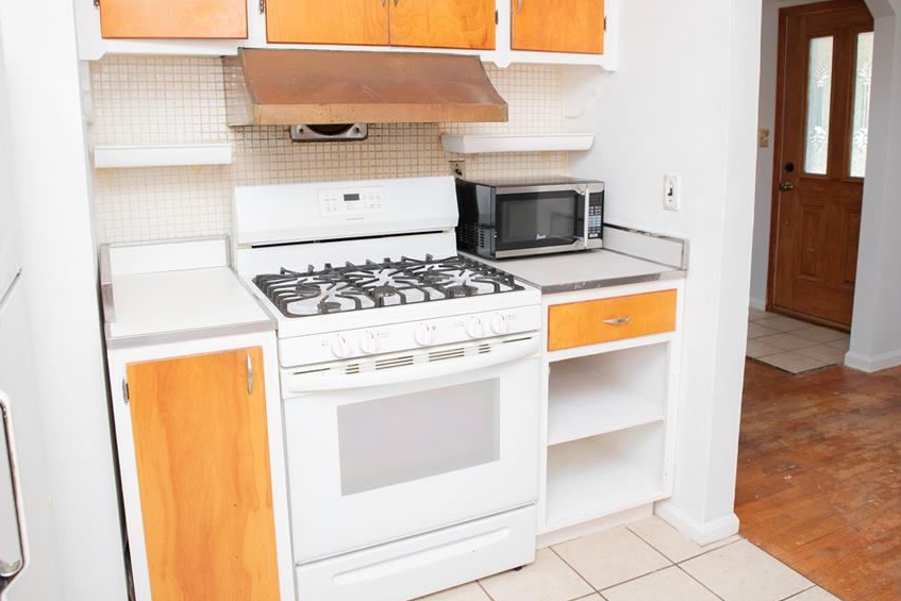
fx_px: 726
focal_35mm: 29
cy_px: 252
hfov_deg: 63.6
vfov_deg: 44.8
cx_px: 466
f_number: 5.6
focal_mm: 24
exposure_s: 1/200
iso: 640
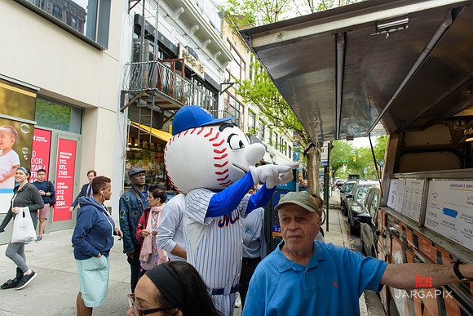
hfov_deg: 73.7
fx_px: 315
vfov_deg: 53.2
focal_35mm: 24
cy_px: 158
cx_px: 236
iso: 200
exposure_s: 1/250
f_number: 4
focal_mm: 24
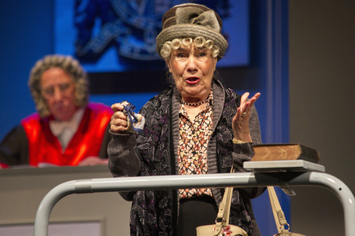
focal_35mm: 200
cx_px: 178
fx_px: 1971
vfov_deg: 6.9
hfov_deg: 10.3
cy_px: 118
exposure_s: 1/250
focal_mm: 200
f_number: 4
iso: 1600
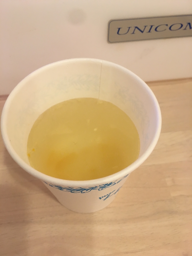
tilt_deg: -58.3
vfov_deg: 61.7
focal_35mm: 29
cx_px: 96
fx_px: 214
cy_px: 128
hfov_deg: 48.2
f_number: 2.2
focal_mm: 4.15
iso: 80
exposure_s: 1/30
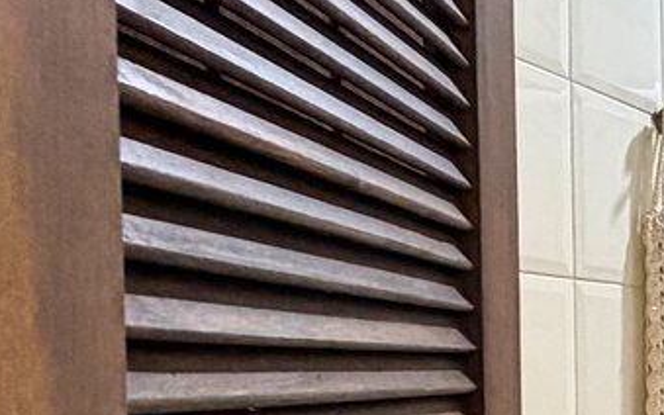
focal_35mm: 56
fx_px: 1014
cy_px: 393
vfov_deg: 22.4
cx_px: 1201
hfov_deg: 21.9
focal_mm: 2.22
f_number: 2.2
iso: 250
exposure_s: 1/60
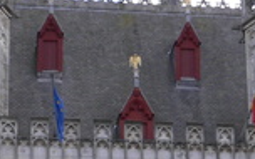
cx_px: 151
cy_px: 246
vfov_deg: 7.1
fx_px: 1272
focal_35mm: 183
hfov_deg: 11.4
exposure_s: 1/320
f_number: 3.1
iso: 80
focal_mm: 6.8
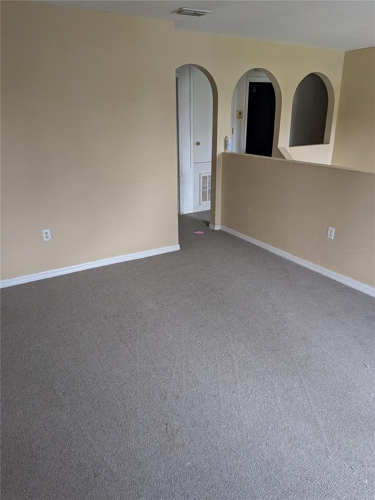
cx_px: 188
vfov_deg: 71.6
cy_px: 250
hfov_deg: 56.8
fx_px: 347
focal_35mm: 24
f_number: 1.7
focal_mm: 4.53
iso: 199
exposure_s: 1/60
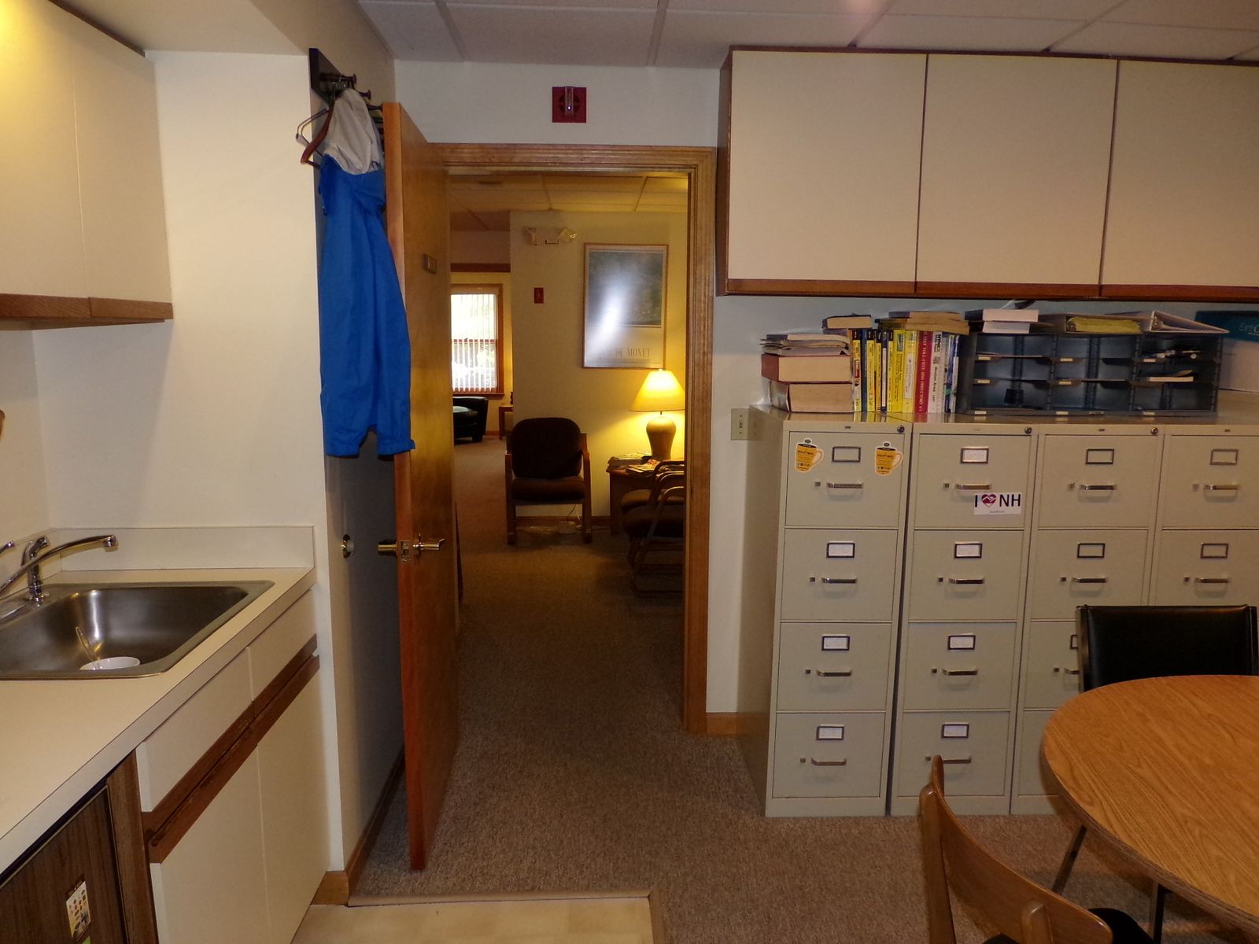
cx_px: 630
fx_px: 946
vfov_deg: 53.1
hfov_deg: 67.3
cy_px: 472
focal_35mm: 26
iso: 200
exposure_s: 1/34
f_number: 3.2
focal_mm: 4.7
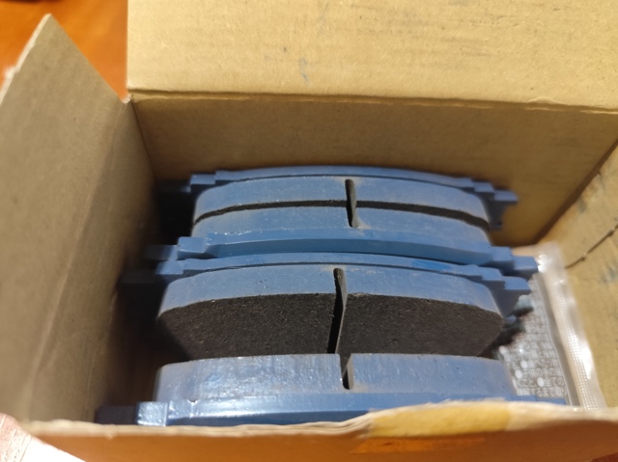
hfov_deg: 74.0
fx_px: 410
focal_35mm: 23
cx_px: 309
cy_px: 231
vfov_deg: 58.8
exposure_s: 1/20
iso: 1600
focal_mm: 6.19
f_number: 1.65
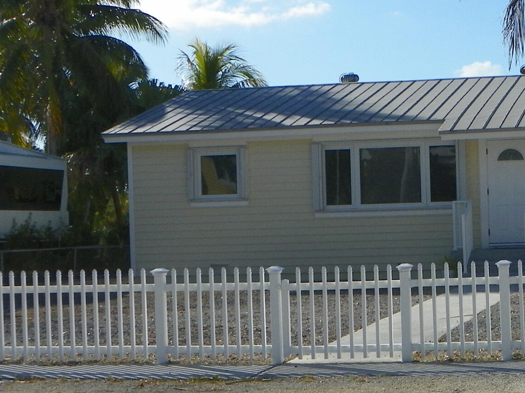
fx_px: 1228
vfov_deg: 18.2
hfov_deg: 22.9
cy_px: 242
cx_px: 563
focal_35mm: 81
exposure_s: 1/400
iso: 64
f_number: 5.6
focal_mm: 5.5
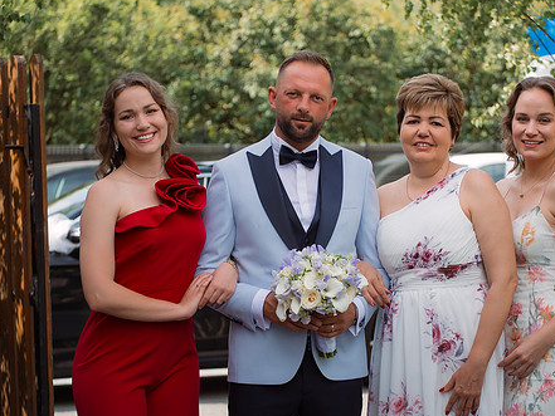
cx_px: 339
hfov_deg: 20.2
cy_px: 195
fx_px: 1556
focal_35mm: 97
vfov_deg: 15.3
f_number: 4
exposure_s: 1/400
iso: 200
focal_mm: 70
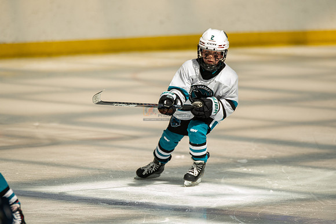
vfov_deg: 3.4
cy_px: 111
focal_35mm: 410
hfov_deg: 5.0
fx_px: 3826
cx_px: 154
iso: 1600
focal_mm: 300
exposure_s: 1/4000
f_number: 3.2
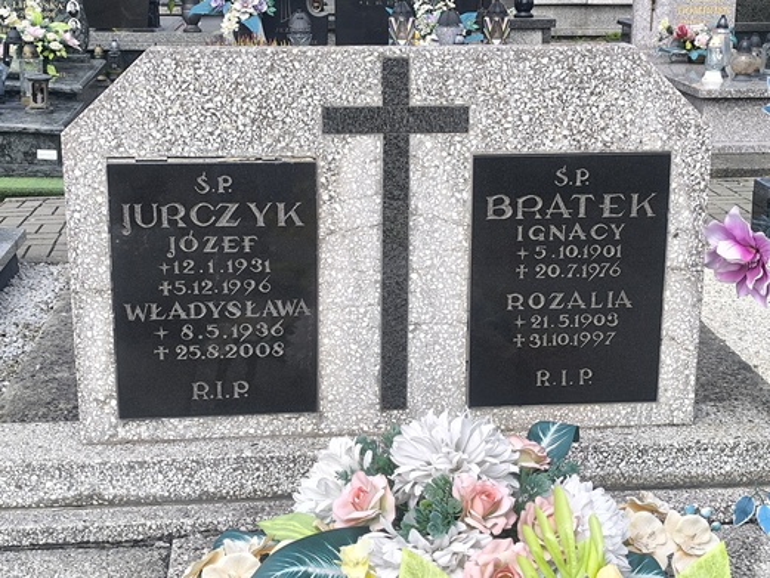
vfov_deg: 31.5
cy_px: 289
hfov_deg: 41.2
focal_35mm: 46
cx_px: 385
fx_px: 1023
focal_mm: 6.14
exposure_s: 1/800
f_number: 1.65
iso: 50
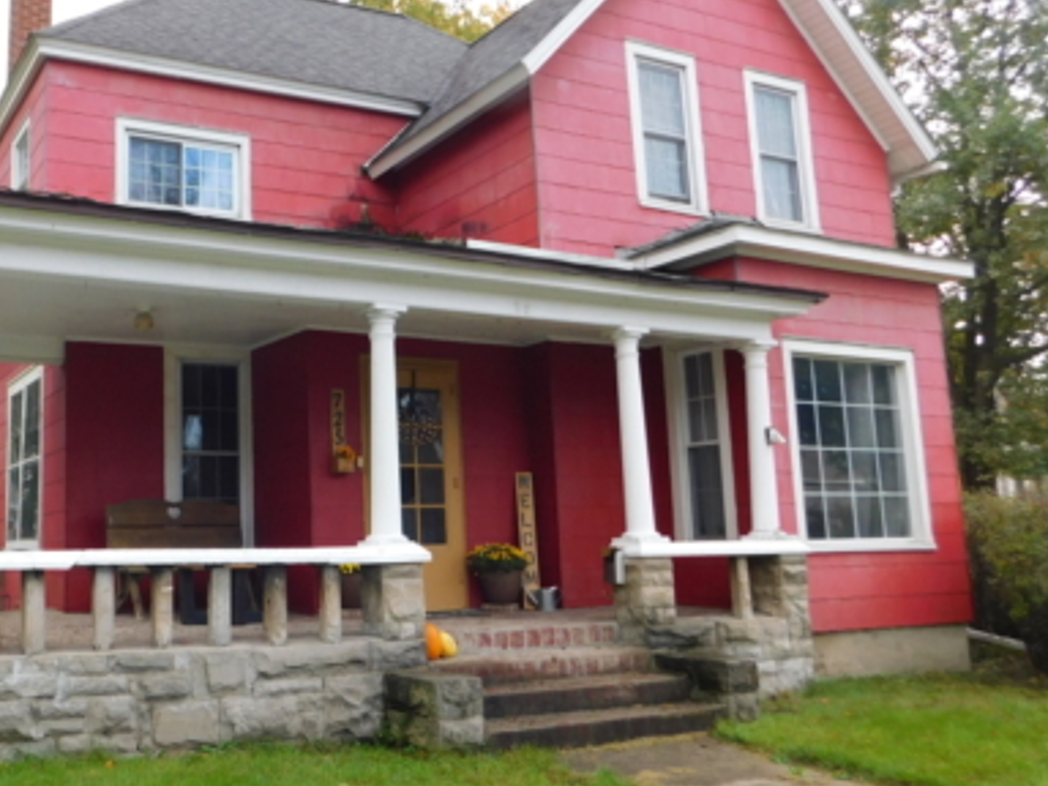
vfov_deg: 40.7
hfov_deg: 50.3
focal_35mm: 35
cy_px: 385
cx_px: 254
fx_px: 1060
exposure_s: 1/200
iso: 125
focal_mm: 4
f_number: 3
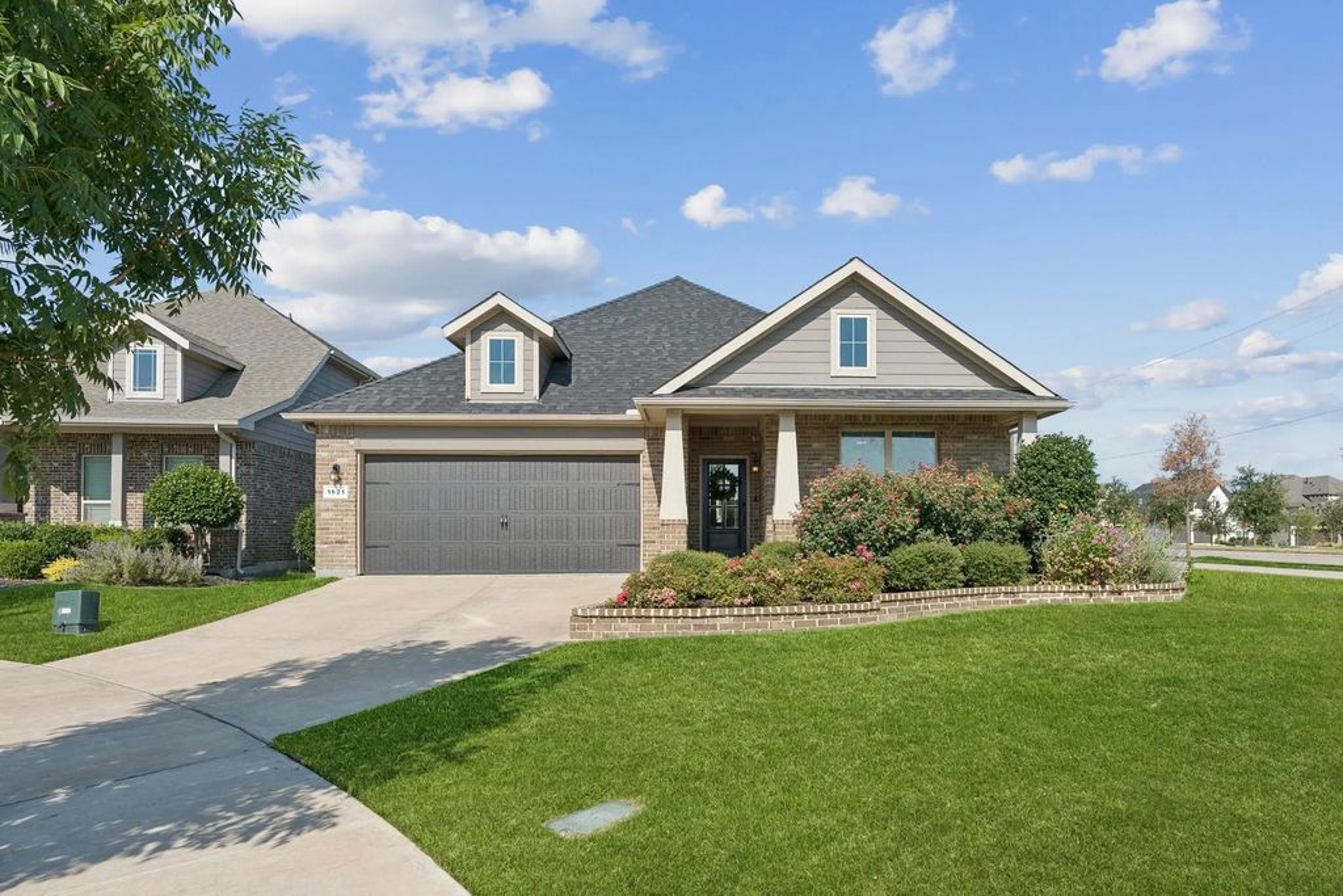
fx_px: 783
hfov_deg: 81.2
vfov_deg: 59.5
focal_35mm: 21
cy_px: 448
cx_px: 672
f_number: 8
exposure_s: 1/320
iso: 200
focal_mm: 21
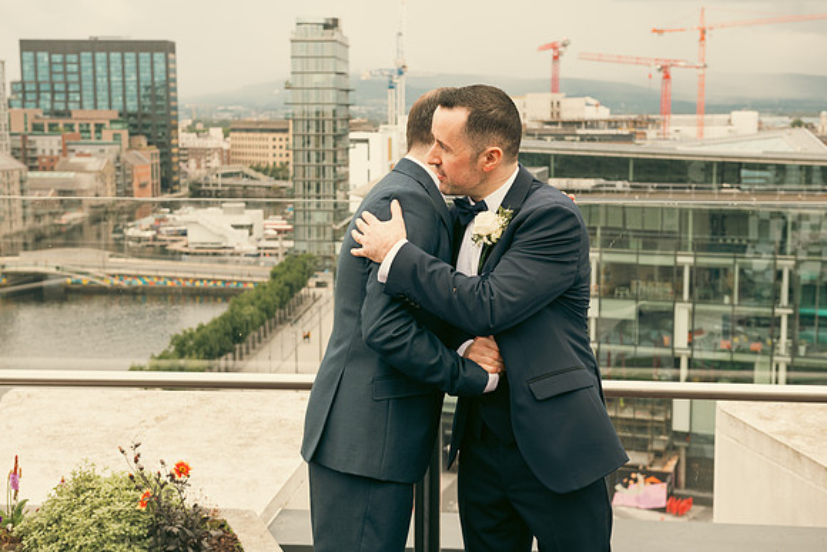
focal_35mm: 52
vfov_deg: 26.0
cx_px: 414
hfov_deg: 38.2
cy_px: 276
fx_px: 1195
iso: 320
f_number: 6.3
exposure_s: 1/250
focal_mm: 52
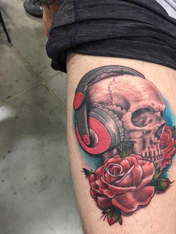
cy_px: 137
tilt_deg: -63.7
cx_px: 111
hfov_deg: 38.4
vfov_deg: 49.9
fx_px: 251
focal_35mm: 37
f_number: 2.2
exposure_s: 1/15
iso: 50
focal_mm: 4.15
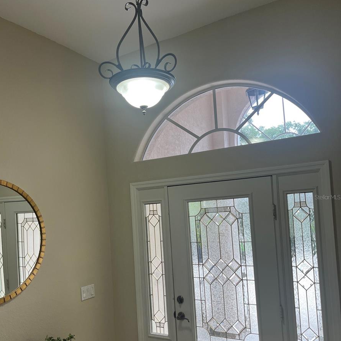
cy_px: 197
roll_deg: +2.3
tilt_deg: +2.5
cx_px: 169
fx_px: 345
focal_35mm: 31
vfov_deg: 52.3
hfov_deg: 52.5
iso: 64
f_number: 1.6
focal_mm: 5.1
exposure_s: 1/120
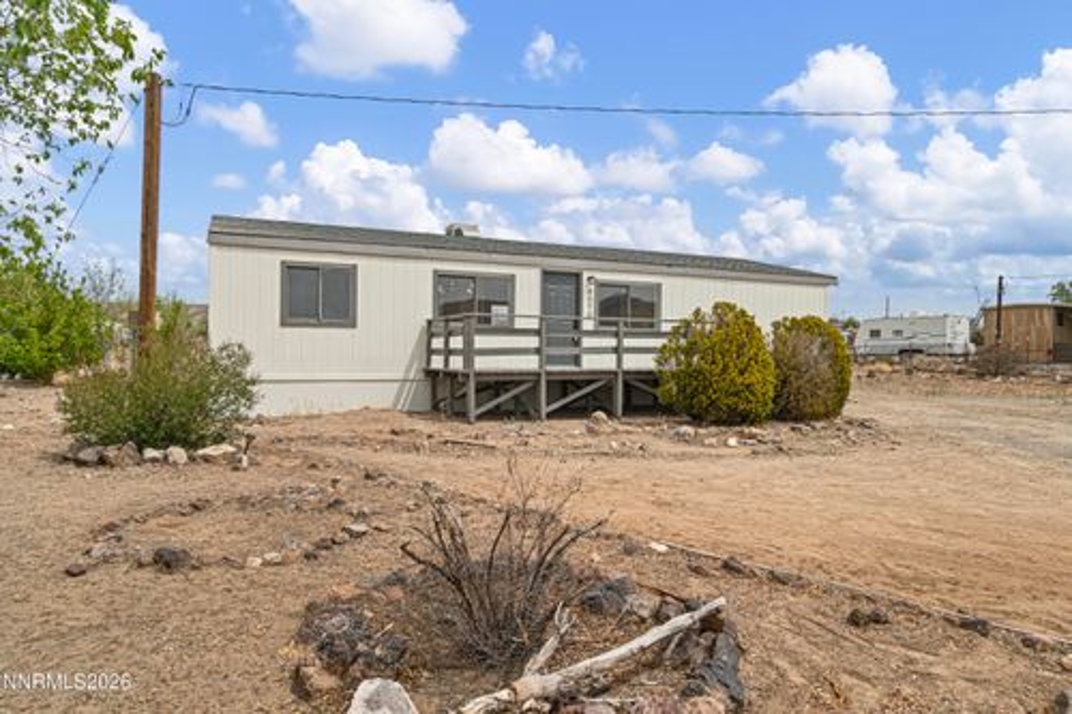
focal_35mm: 22
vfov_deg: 56.1
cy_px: 357
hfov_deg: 77.3
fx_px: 670
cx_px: 536
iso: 100
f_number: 8
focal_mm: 15
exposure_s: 1/60
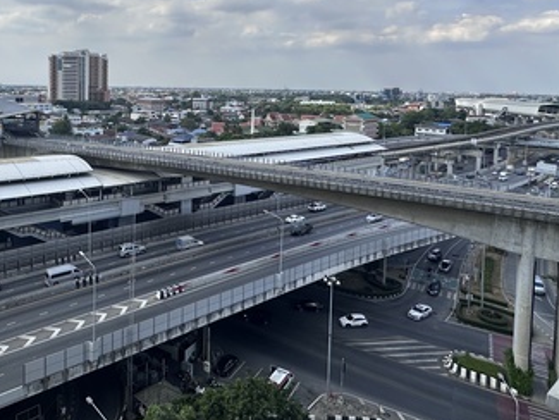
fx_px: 452
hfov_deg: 61.4
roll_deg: -1.1
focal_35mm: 28
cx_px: 172
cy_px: 108
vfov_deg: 48.0
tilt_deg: -2.6
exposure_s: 1/2506
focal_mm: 2.22
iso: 50
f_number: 2.2
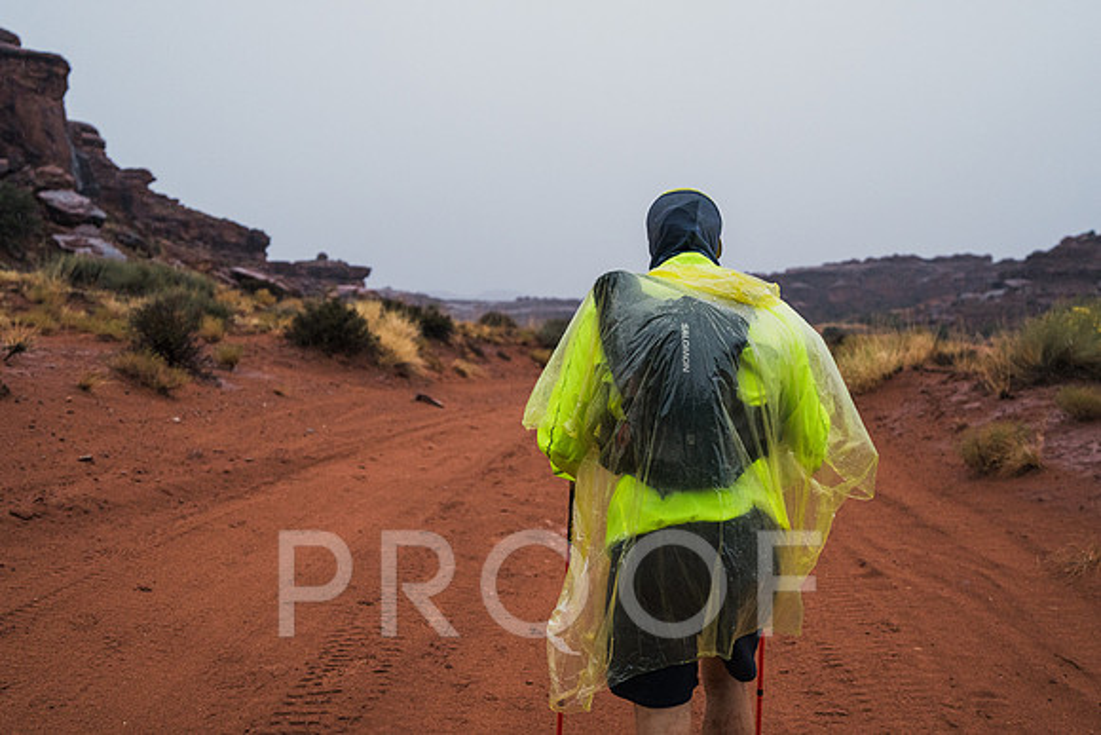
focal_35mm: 36
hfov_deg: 53.6
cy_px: 368
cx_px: 550
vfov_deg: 37.3
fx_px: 1089
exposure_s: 1/500
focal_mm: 35
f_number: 2.8
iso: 2000
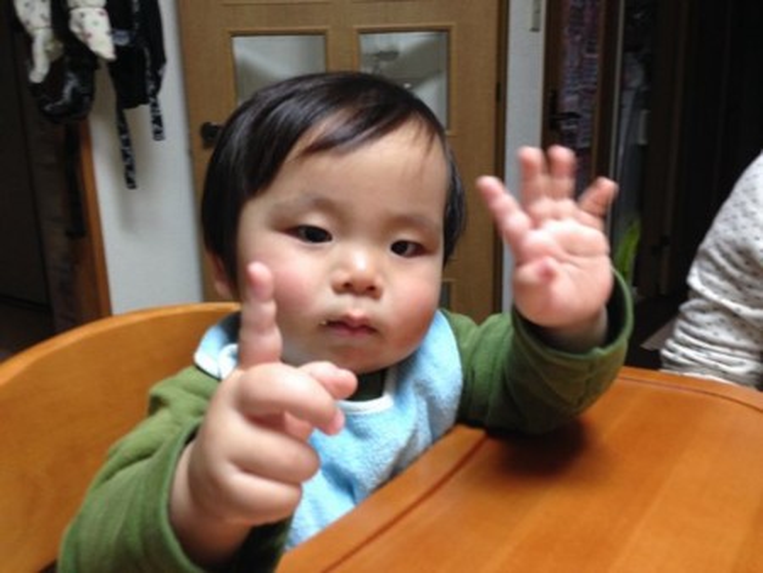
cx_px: 382
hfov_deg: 55.3
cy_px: 286
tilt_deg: -12.5
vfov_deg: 43.0
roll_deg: +1.5
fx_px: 728
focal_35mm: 33
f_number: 2.4
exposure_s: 1/20
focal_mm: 4.12
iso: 125
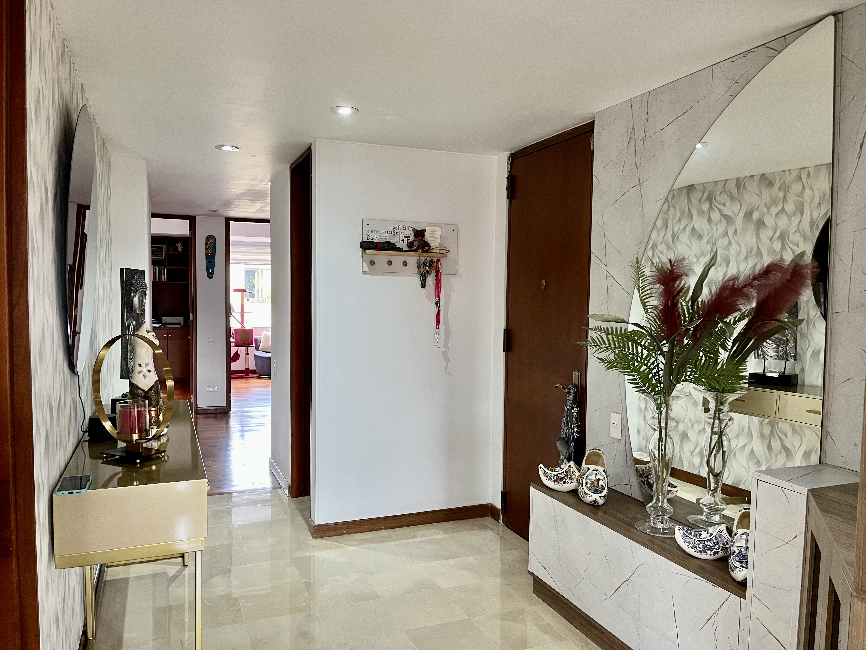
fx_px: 650
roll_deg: -0.7
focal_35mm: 26
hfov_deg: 67.3
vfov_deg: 53.1
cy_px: 325
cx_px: 433
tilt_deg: -3.4
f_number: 1.6
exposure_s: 1/96
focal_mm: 5.1
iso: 125
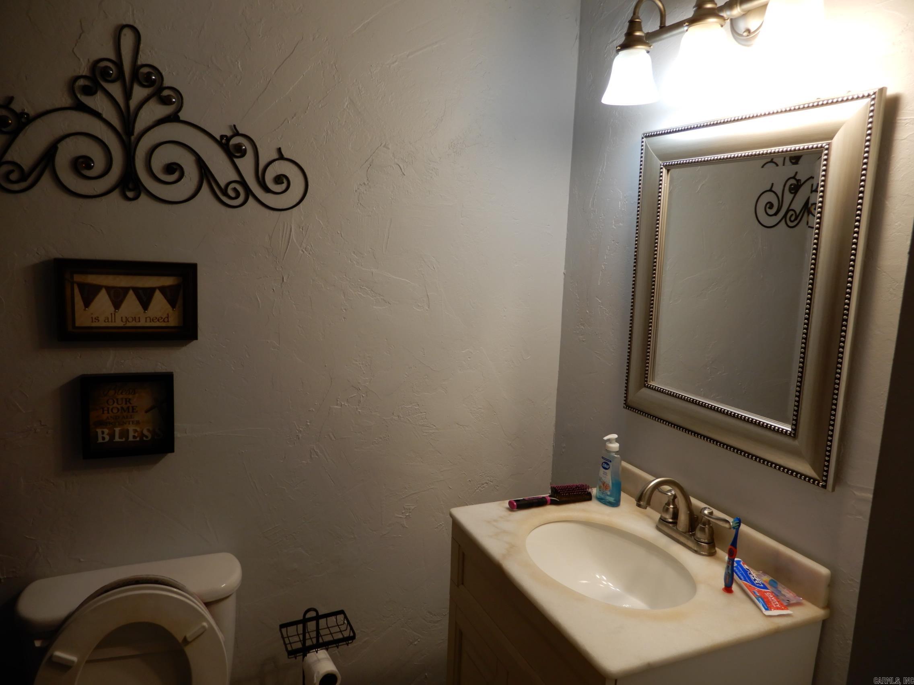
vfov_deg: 56.8
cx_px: 457
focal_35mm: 24
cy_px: 342
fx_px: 634
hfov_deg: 71.6
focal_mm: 4.3
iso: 80
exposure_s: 1/50
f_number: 3.4
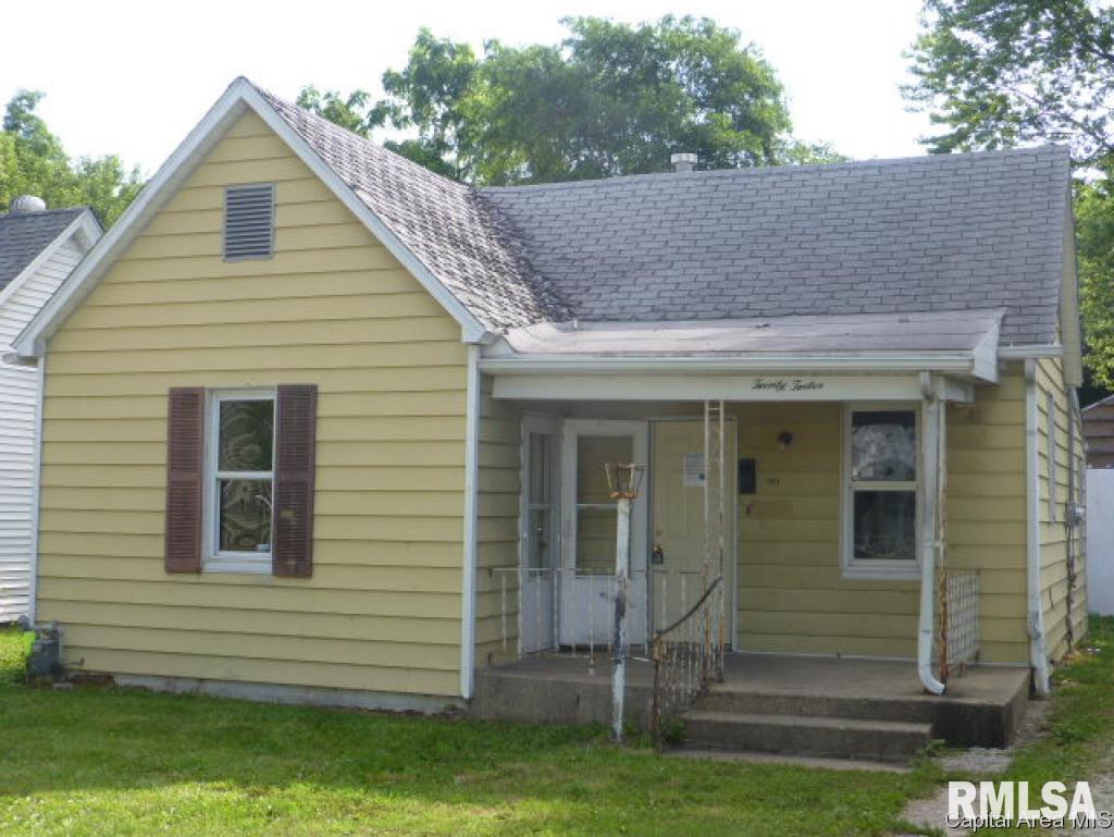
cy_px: 418
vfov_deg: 30.9
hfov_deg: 40.4
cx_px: 557
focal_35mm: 47
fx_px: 1513
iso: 100
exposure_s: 1/250
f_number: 4.2
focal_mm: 8.5
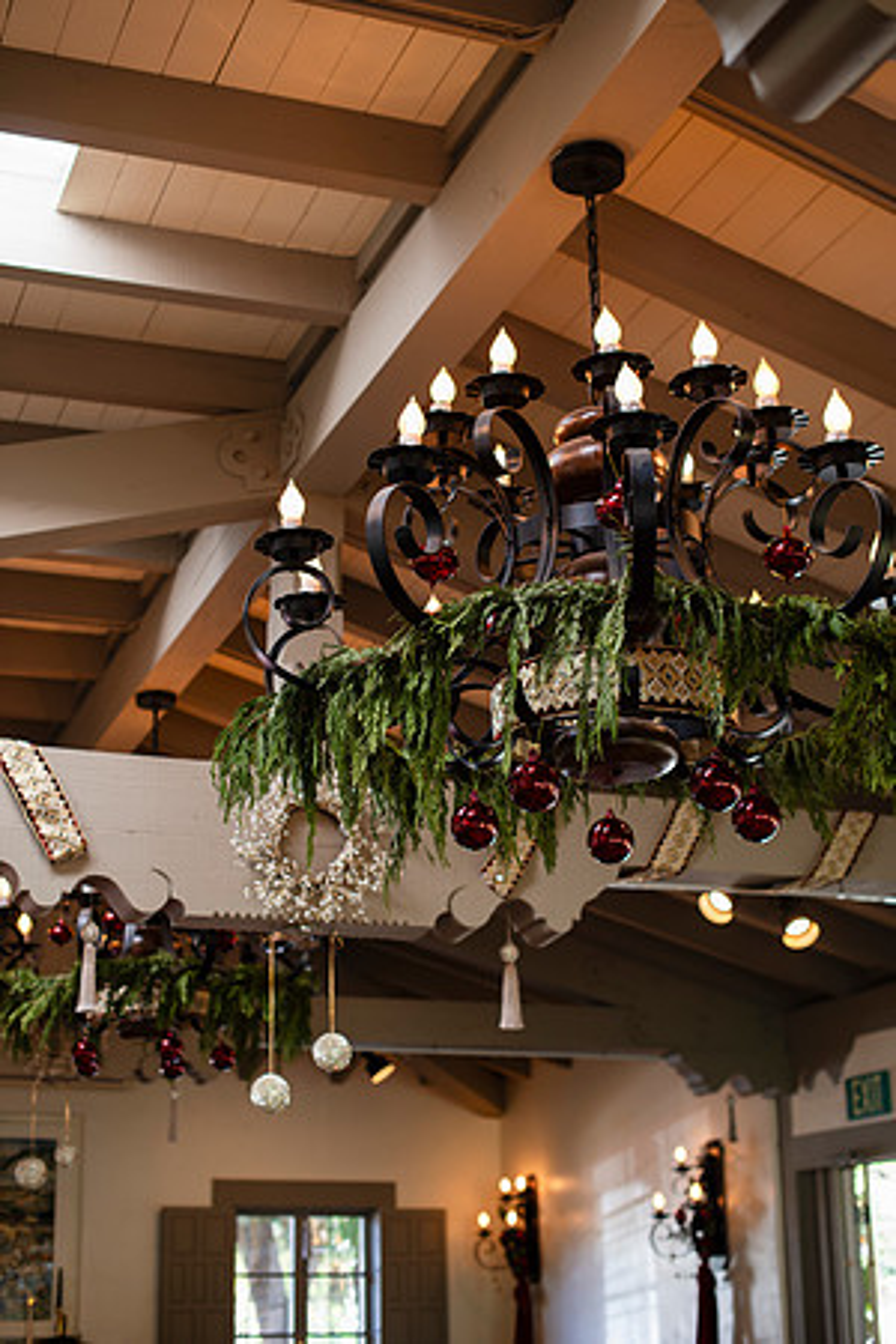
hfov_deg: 27.0
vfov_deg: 39.6
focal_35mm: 50
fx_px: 1867
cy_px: 672
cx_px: 448
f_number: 2.8
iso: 200
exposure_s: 1/80
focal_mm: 50
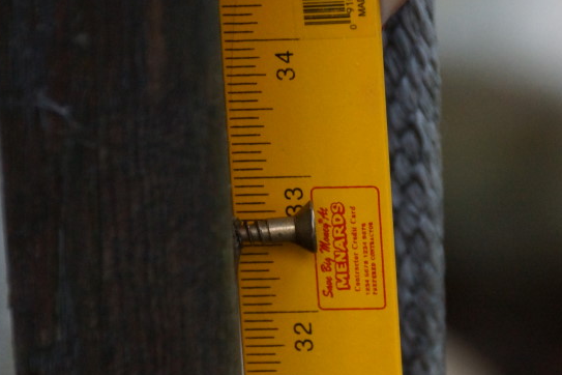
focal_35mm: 663
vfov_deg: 2.1
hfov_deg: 3.1
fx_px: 10349
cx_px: 283
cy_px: 238
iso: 1600
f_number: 6.3
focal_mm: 250
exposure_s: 1/20
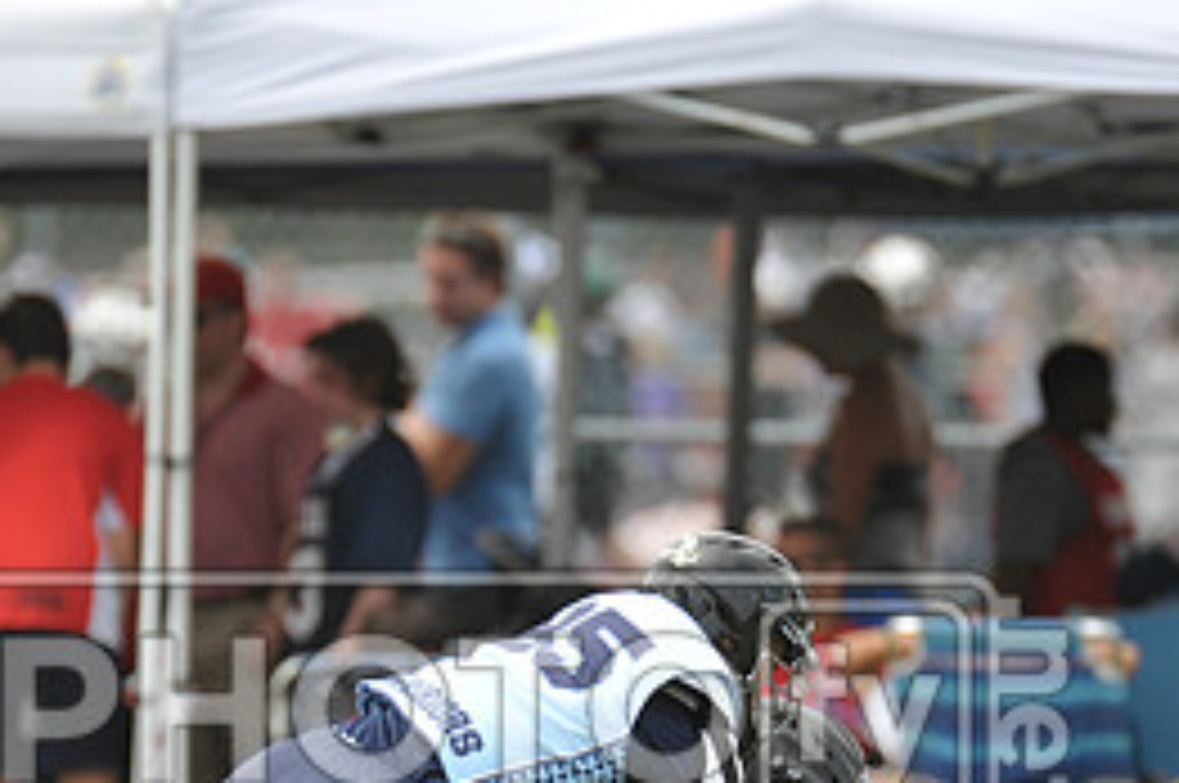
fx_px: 28947
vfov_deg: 1.5
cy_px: 738
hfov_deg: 2.3
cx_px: 504
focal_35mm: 885
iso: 800
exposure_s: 1/2000
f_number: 4
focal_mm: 400
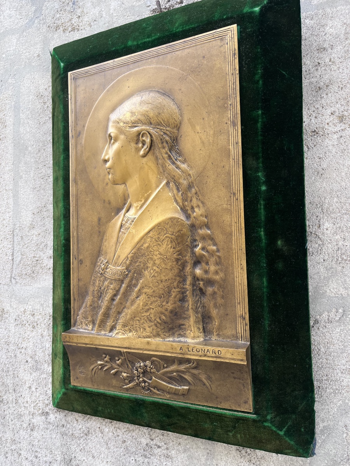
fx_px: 351
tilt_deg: +3.2
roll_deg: +0.9
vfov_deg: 67.3
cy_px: 233
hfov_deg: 53.1
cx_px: 175
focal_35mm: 26
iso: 50
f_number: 1.6
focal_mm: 5.1
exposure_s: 1/364
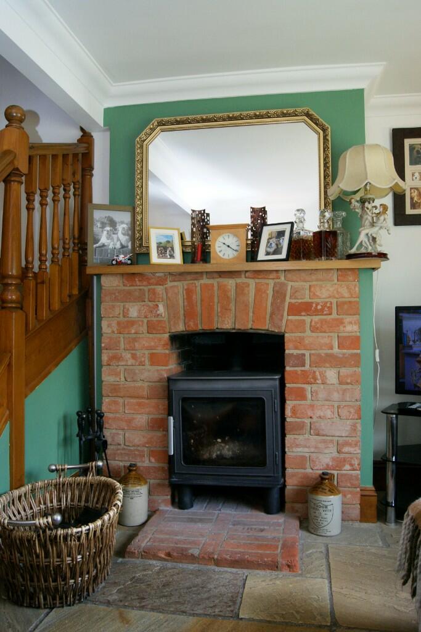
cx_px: 210
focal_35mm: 27
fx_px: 473
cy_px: 316
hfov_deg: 47.9
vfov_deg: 67.4
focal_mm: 18
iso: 400
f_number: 5.6
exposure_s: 1/60
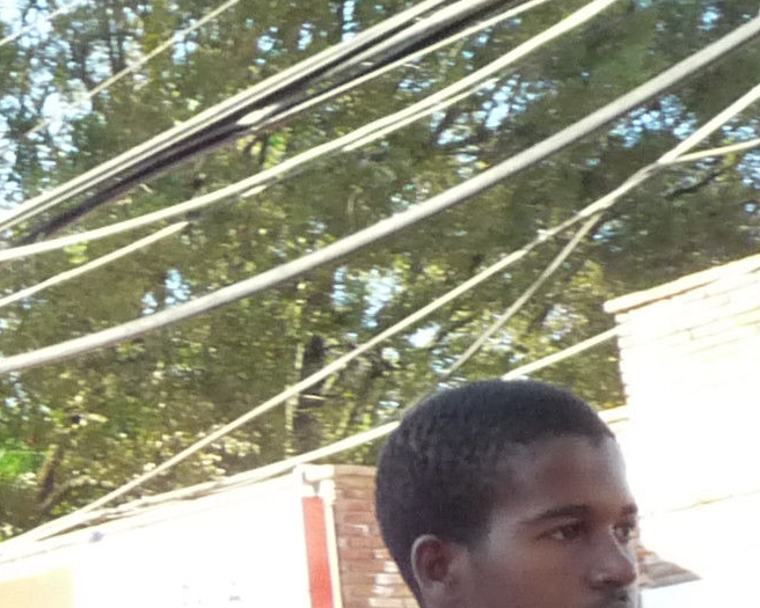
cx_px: -680
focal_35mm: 141
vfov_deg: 10.5
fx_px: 3172
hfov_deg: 12.3
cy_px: 947
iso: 320
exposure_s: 1/250
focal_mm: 4.8
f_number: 3.2
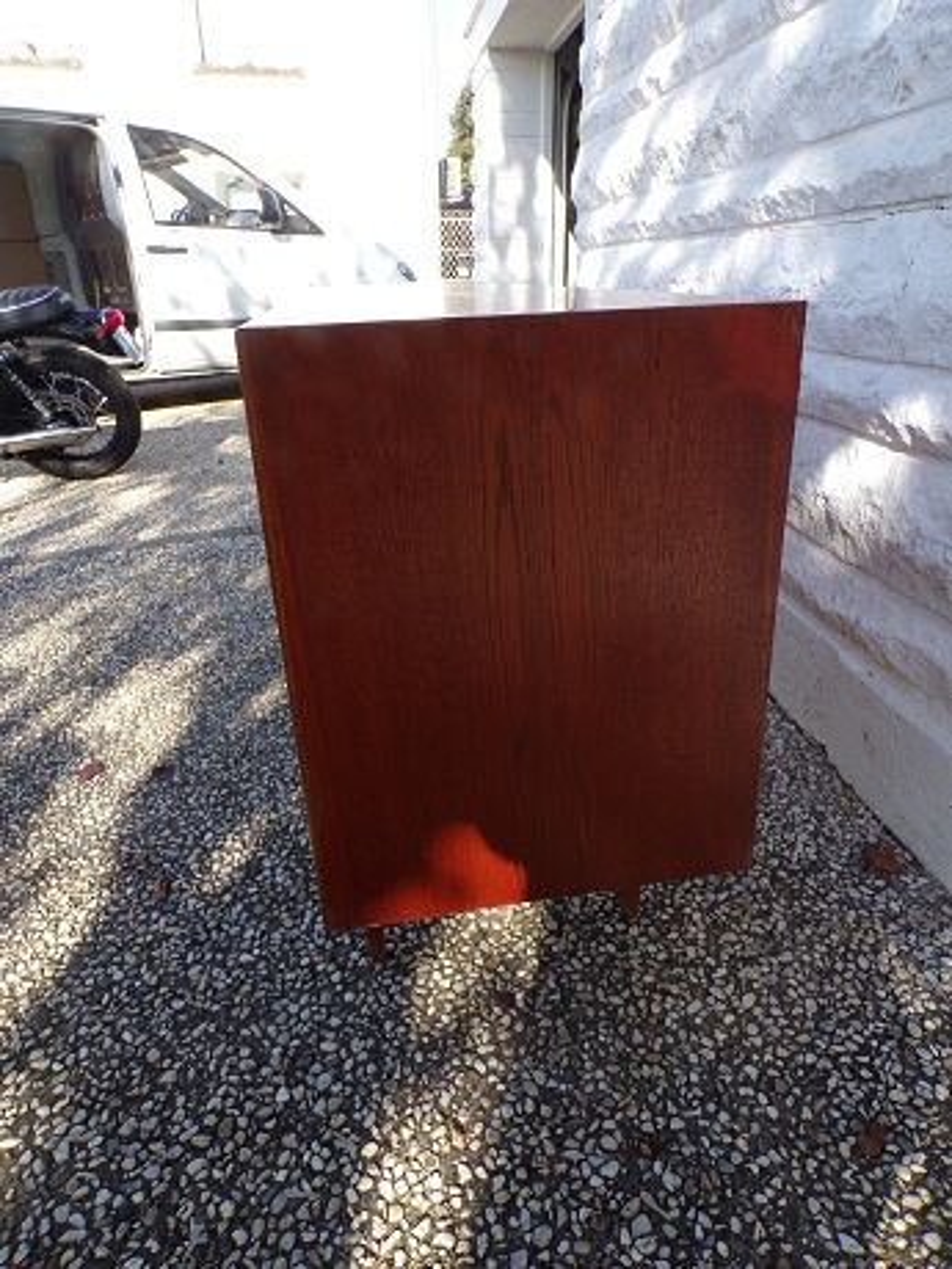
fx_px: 880
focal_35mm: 24
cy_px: 634
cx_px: 476
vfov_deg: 71.6
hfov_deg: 56.8
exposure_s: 1/105
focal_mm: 4.3
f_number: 5.8
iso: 80
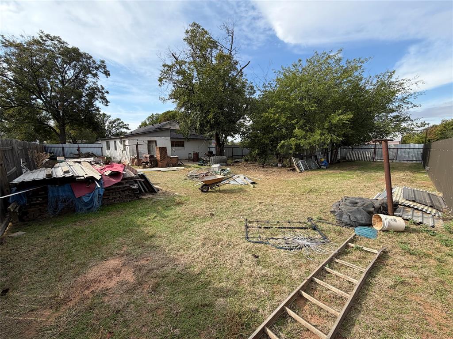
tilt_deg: -8.1
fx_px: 183
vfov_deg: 85.7
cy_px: 170
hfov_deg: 102.1
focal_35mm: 14
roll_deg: +1.2
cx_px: 226
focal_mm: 2.22
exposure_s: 1/770
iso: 32
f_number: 2.2
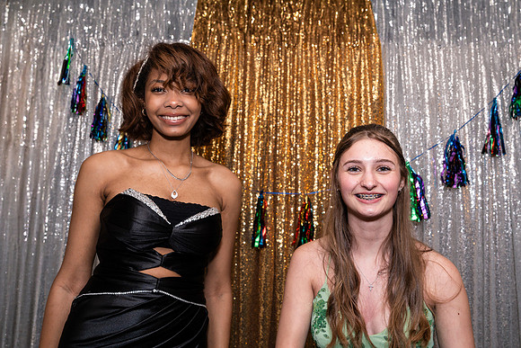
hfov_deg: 64.8
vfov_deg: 45.9
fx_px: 410
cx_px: 269
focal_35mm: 28
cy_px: 161
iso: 400
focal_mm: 24
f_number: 4
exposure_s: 1/250
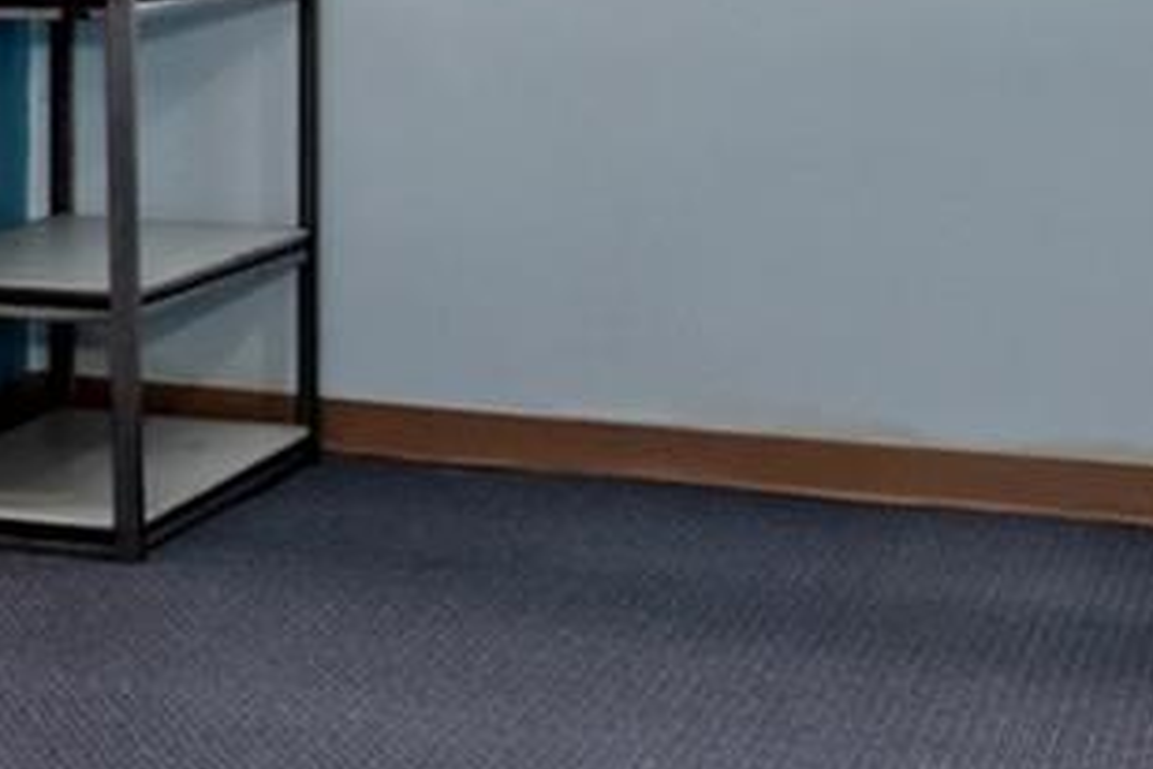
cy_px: -133
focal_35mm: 109
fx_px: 3501
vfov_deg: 12.3
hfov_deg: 14.3
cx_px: -1388
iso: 640
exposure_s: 1/50
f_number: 11
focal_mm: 11
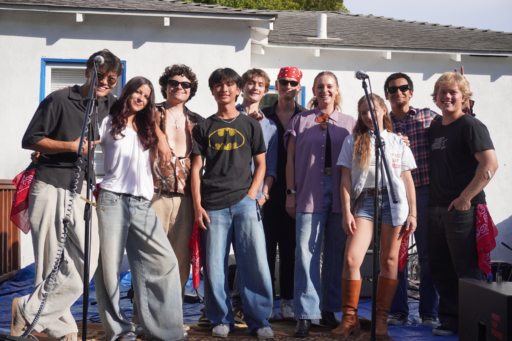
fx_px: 619
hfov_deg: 45.0
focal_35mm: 44
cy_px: 170
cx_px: 256
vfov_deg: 30.8
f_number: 5
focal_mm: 29
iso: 100
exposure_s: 1/500
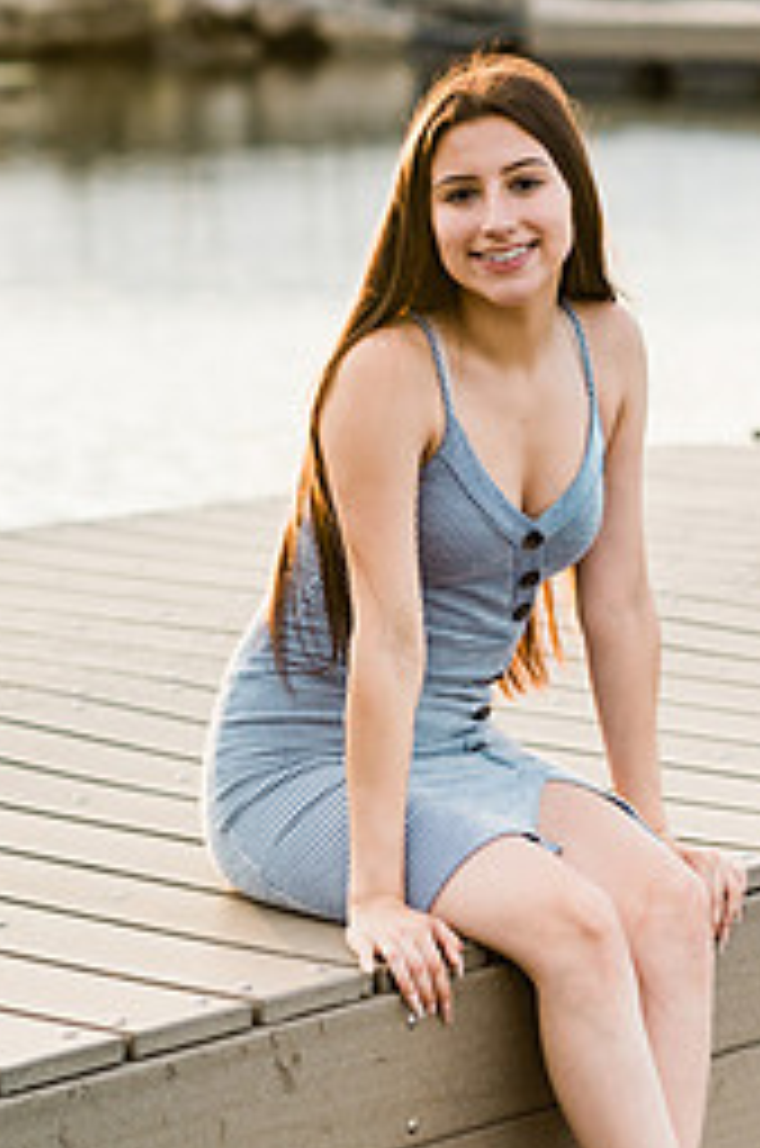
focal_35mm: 150
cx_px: 492
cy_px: 603
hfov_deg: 9.1
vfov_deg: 13.7
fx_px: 4769
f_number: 2.8
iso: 640
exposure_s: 1/1600
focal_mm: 85
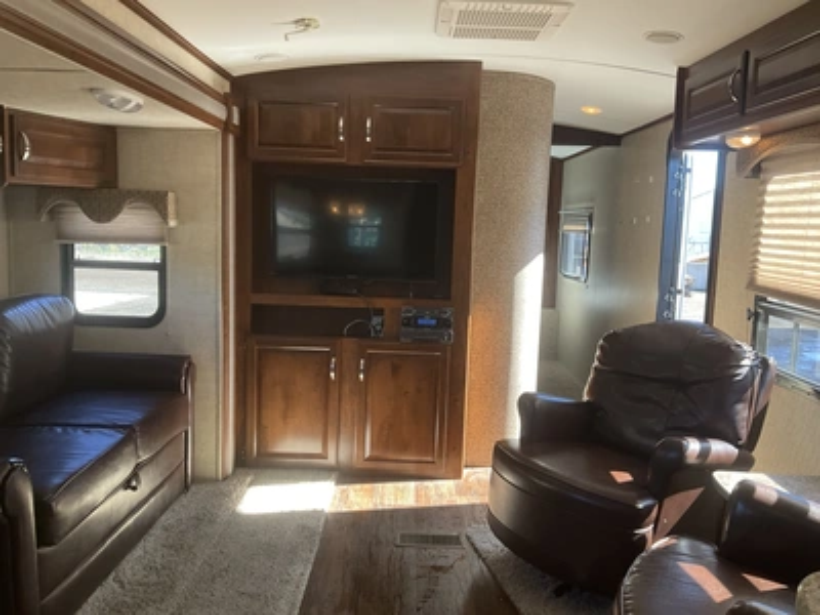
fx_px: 687
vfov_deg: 48.2
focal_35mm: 29
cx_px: 410
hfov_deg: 61.7
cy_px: 308
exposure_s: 1/122
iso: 64
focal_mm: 3
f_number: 1.8
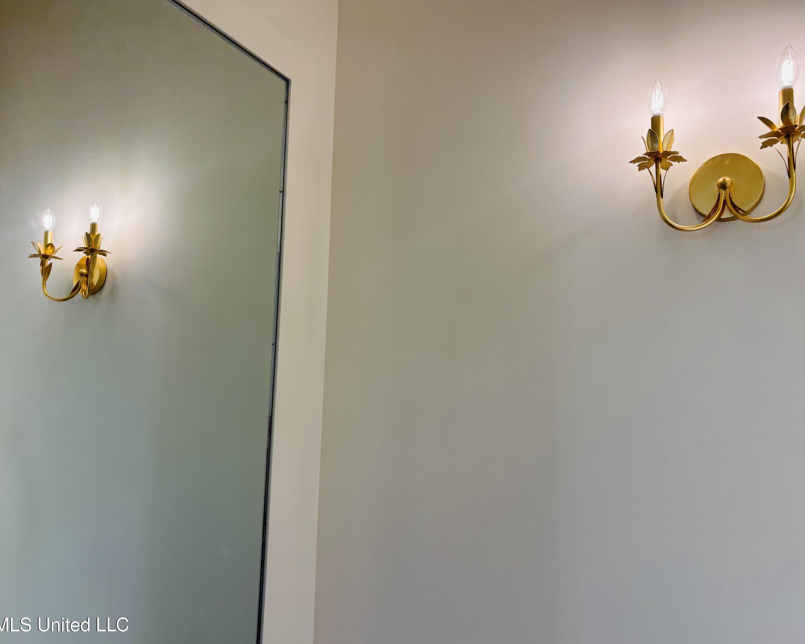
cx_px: 436
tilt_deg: +8.3
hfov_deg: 62.1
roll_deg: -1.6
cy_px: 322
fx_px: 667
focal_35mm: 28
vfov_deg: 51.5
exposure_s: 1/186
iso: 50
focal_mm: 5.96
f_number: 1.6
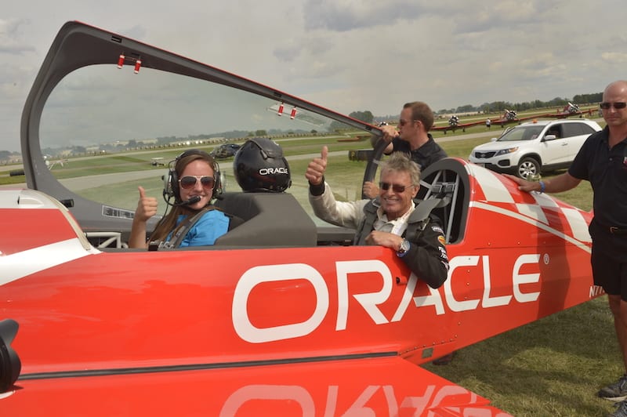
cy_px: 208
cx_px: 314
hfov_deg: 60.3
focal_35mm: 31
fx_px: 539
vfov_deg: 42.3
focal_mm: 31
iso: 400
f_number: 16
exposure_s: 1/250
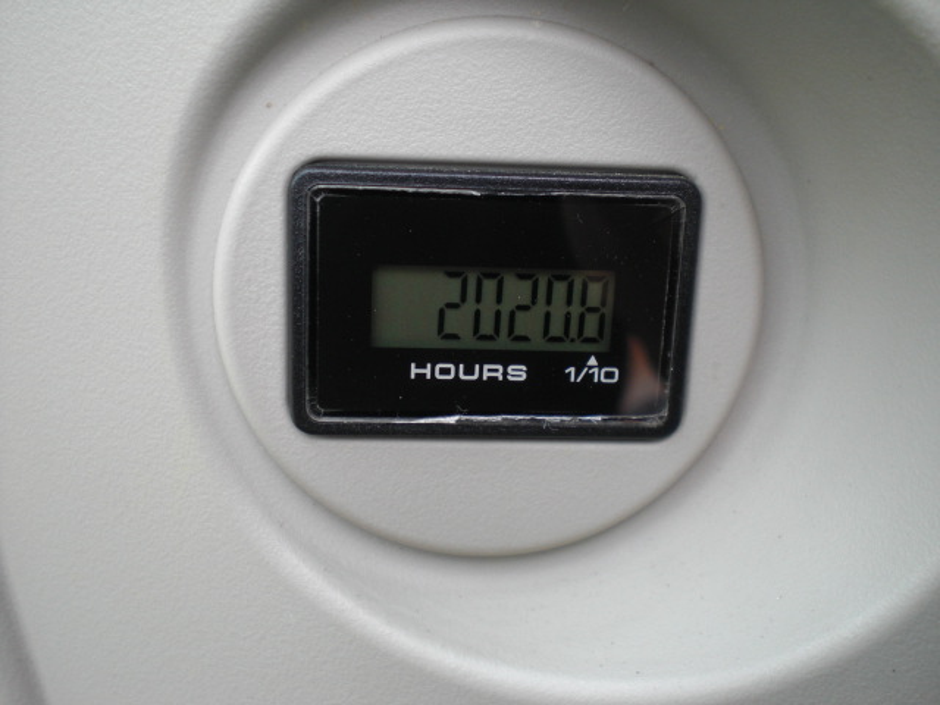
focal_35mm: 38
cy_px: 352
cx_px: 470
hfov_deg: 49.0
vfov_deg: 37.7
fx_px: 1032
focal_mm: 6.3
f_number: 3.1
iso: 100
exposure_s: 1/100
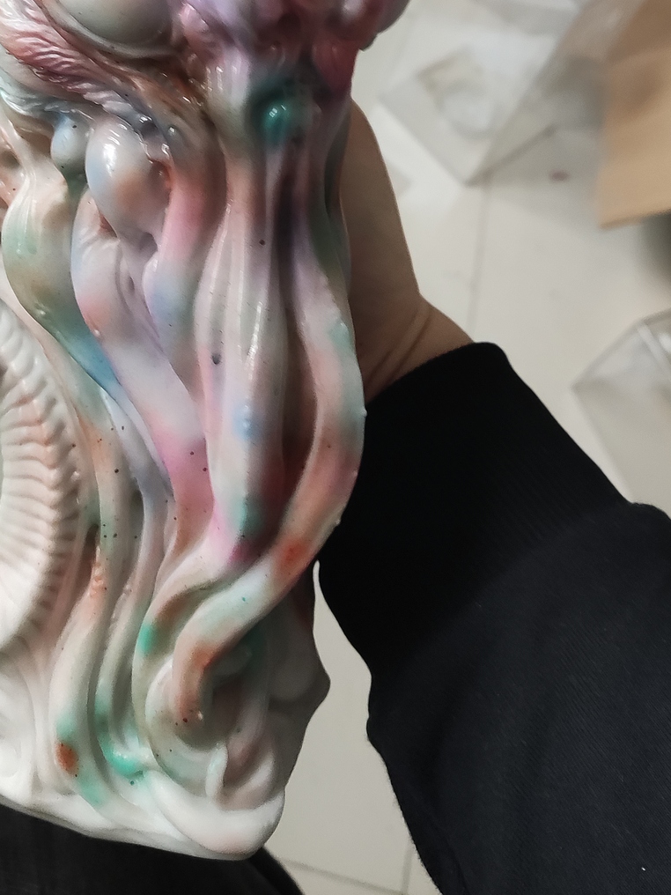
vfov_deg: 42.2
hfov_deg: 33.8
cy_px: 146
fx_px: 1086
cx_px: 190
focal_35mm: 42
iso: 391
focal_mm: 4.71
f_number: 1.79
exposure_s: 1/50
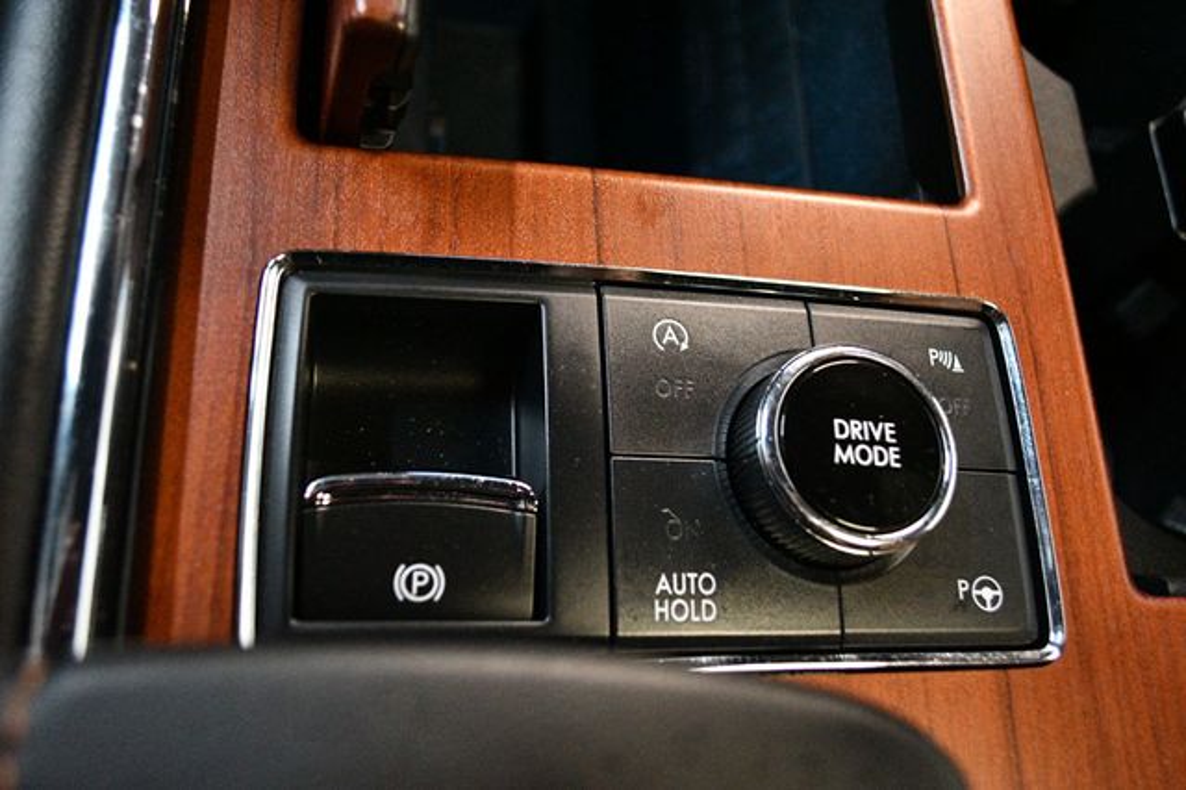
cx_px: 593
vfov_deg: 39.9
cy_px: 395
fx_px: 1087
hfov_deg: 57.2
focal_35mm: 33
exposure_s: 1/60
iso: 7200
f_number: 3.8
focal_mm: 22
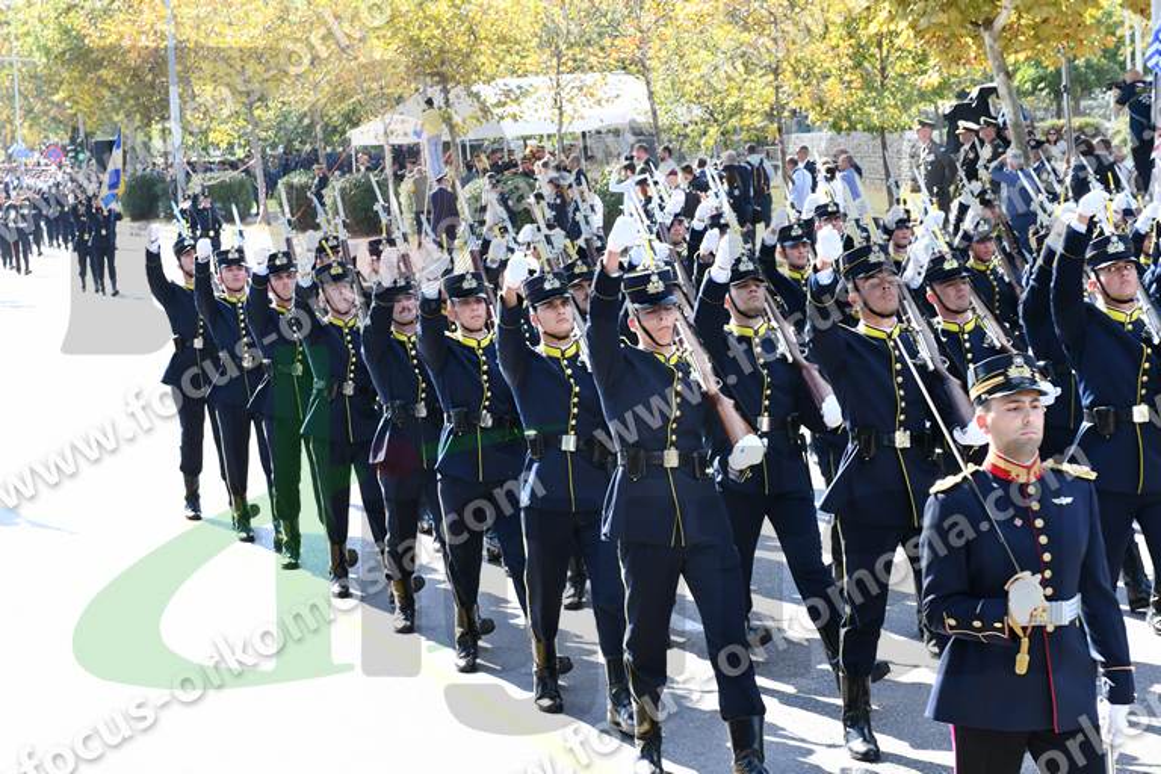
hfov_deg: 24.2
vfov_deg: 16.3
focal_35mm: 84
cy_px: 387
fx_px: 2709
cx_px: 580
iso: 500
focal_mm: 56
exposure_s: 1/160
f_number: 10
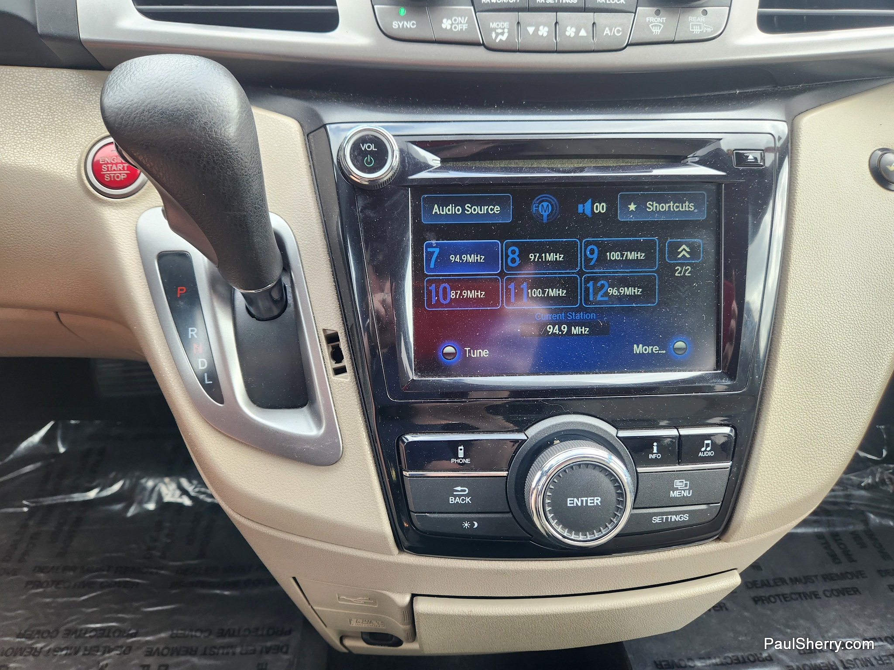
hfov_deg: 73.9
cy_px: 335
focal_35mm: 23
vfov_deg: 58.9
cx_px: 447
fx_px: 594
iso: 125
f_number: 1.8
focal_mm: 5.4
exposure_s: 1/180
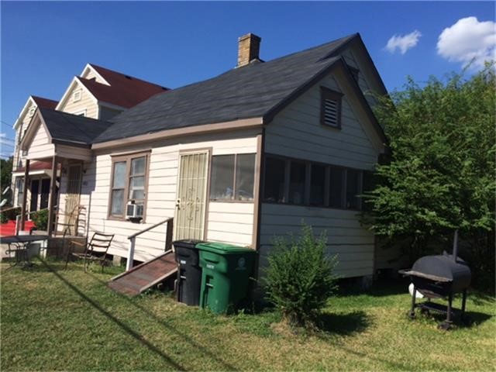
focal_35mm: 29
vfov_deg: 48.2
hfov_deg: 61.7
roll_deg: -3.7
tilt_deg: +2.0
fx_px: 416
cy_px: 186
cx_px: 248
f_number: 2.2
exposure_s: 1/2740
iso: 32
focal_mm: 4.15
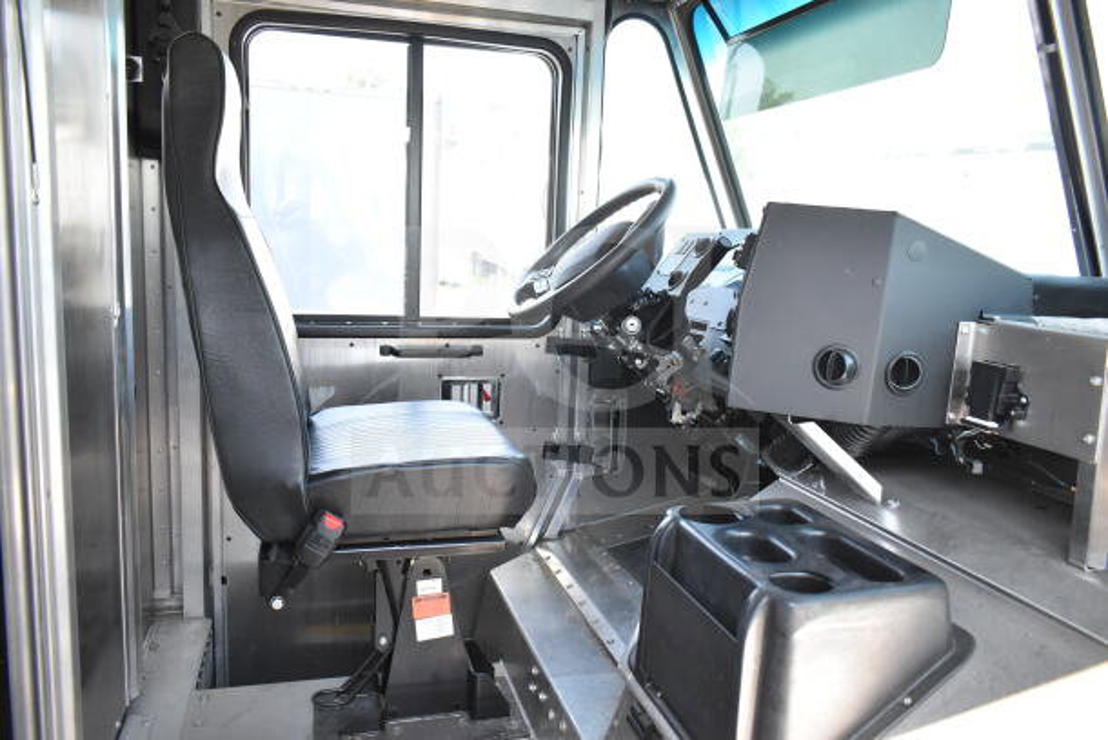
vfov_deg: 48.0
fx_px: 831
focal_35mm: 27
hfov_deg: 67.4
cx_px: 554
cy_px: 370
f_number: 3.5
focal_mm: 18
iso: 1600
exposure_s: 1/500
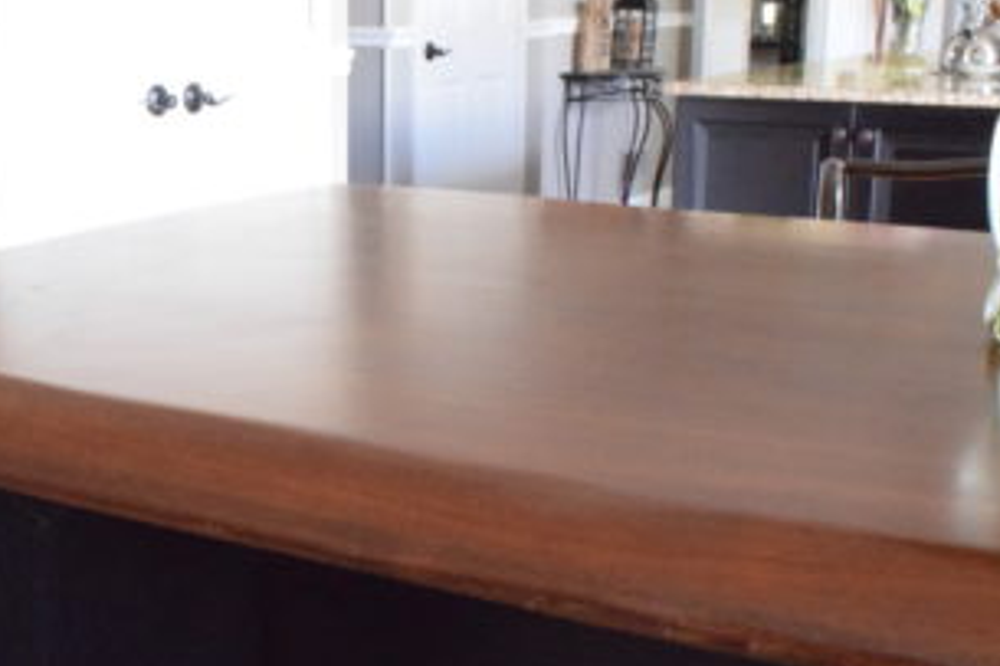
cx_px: 275
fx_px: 1638
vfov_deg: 22.8
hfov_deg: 33.4
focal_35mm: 59
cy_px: 464
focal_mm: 24
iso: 12800
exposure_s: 1/10
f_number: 22
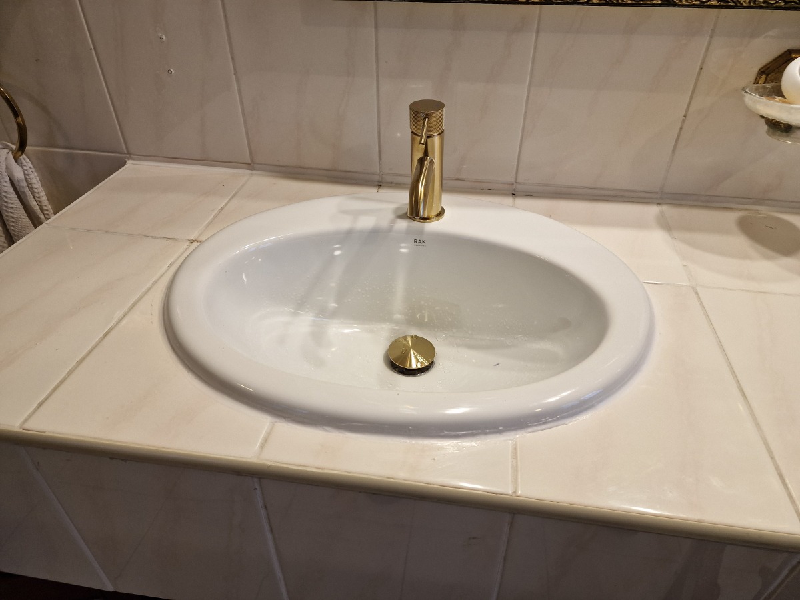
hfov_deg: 73.9
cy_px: 300
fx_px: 532
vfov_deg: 58.9
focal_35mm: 23
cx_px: 400
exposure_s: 1/100
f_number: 1.8
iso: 125
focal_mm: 6.4
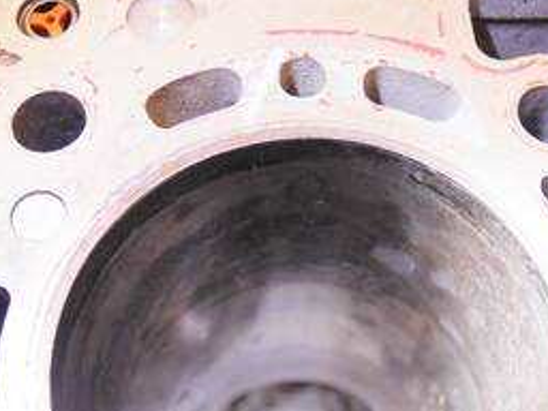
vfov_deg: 31.3
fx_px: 712
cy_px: 332
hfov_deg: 42.0
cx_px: 300
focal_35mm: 45
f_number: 3.5
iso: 200
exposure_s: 1/100
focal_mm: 12
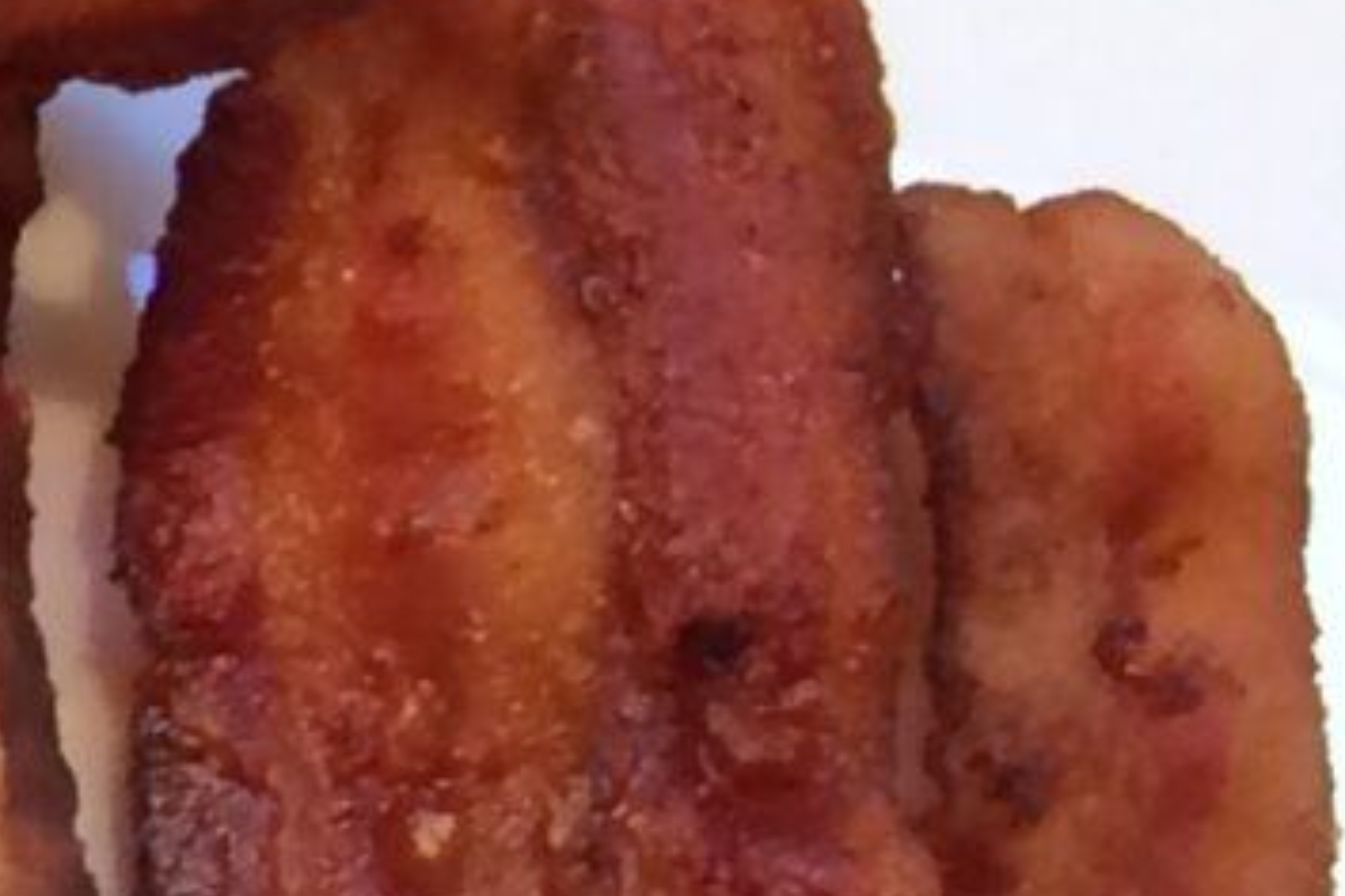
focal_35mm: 218
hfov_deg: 7.6
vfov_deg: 6.0
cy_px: 2194
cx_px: -3309
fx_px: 8144
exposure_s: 1/30
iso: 40
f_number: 2.2
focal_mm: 4.15
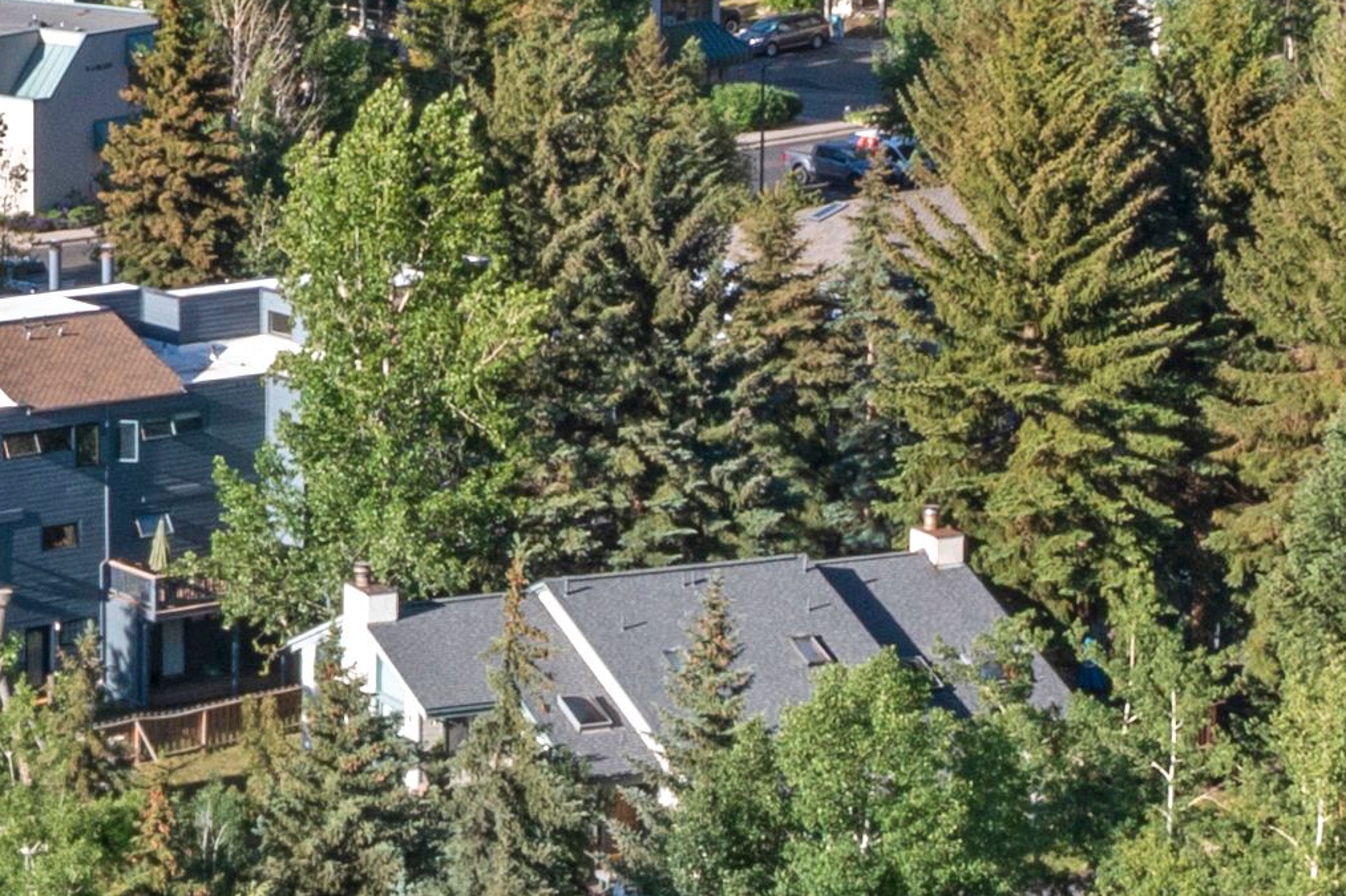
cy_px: 850
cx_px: 132
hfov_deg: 13.5
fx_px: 5644
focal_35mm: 151
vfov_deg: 9.0
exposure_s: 1/160
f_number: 8
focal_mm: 10.26
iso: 200
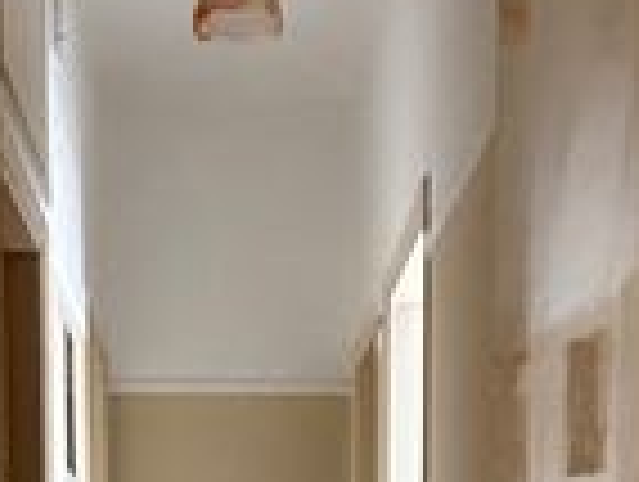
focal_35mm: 63
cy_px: 874
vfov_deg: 18.3
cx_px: 266
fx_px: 1165
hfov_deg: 30.6
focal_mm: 2.22
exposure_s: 1/79
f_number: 2.2
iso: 320
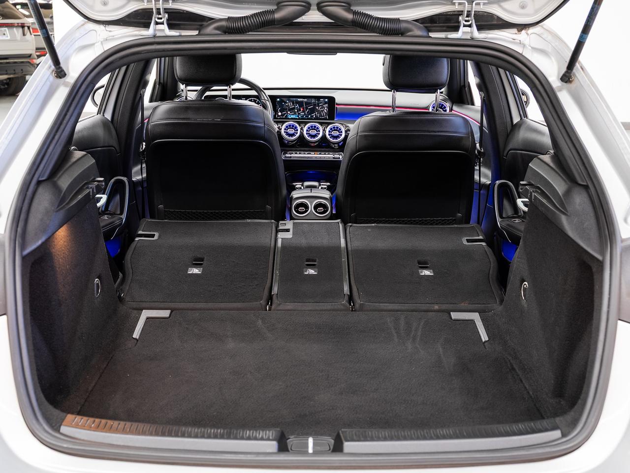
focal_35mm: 43
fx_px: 780
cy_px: 215
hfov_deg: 44.0
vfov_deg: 33.7
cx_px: 313
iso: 100
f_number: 5.6
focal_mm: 35.3
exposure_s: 1/1.25
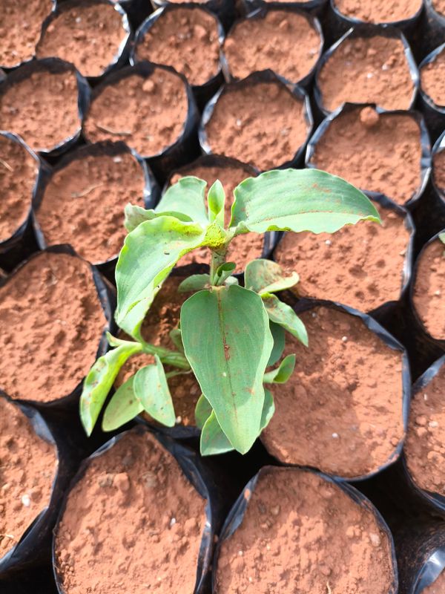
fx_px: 429
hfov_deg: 54.9
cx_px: 222
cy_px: 297
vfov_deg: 69.4
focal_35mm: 25
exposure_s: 1/356
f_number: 1.7
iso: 50
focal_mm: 4.71
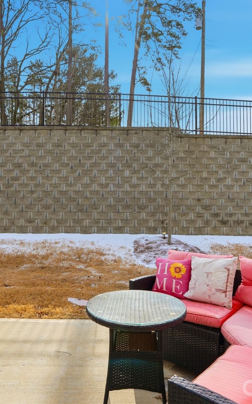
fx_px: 275
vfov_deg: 72.5
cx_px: 115
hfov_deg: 49.2
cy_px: 204
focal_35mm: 25
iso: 50
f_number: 11
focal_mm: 16
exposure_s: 1/640
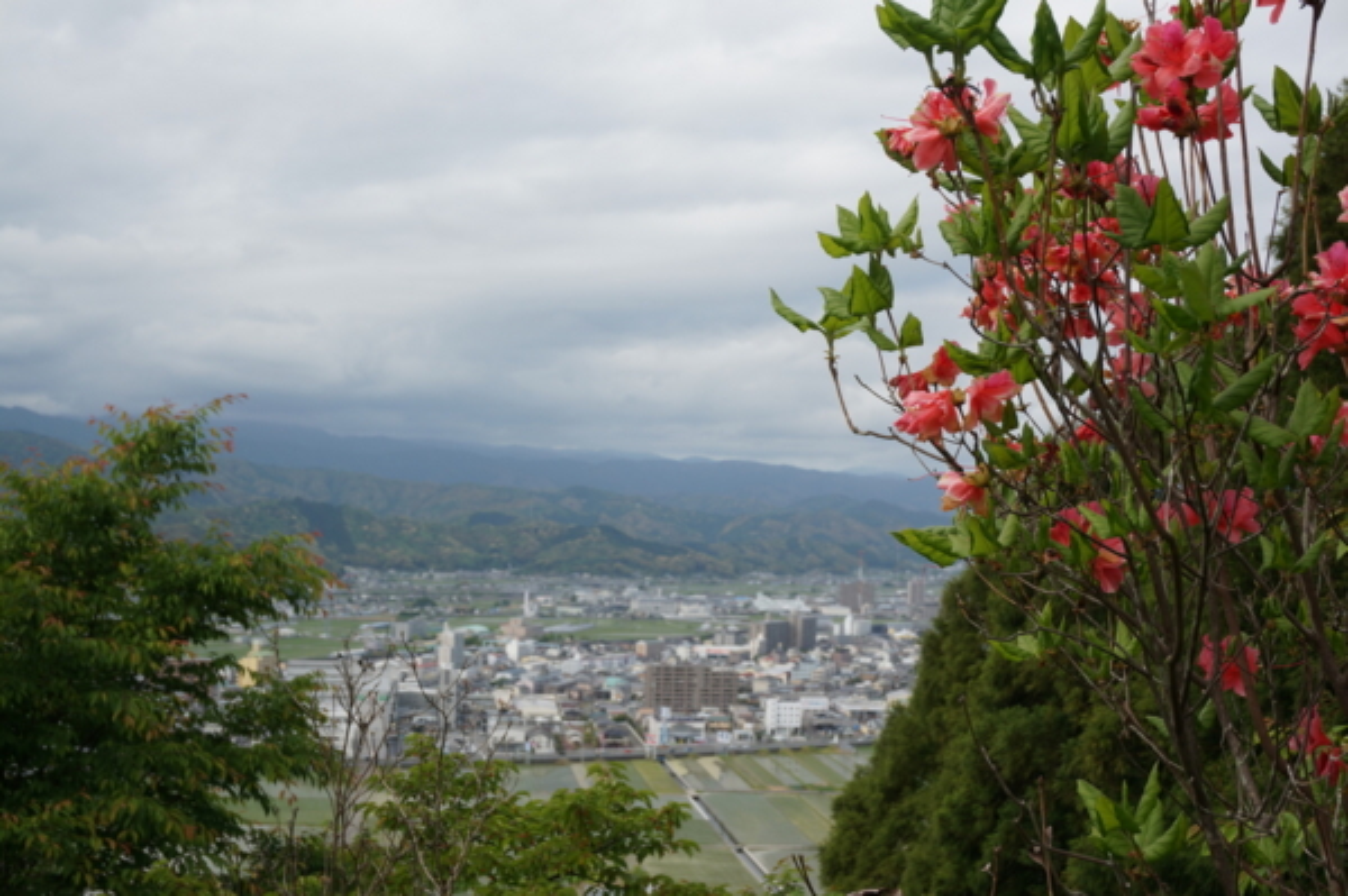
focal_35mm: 50
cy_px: 448
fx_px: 1852
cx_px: 674
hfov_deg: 40.0
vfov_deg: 27.2
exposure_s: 1/160
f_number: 9
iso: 100
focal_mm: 33
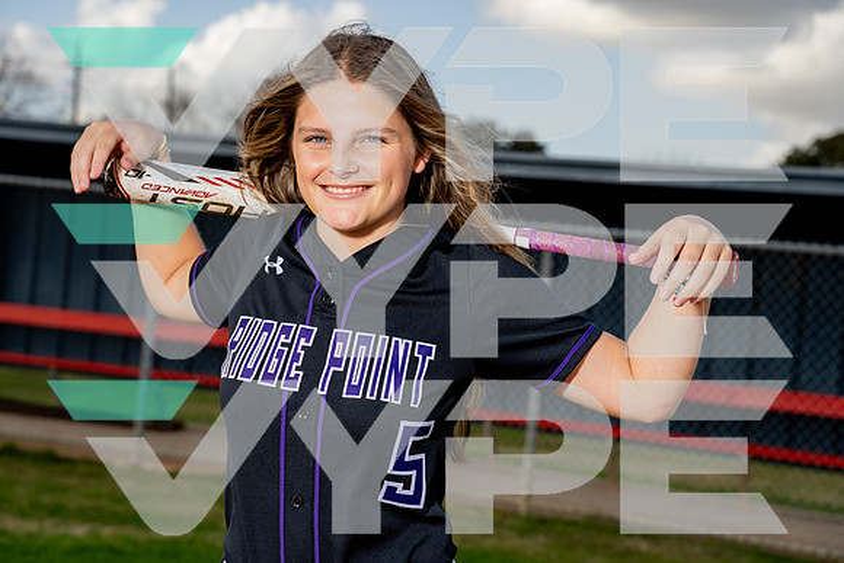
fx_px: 1641
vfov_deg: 19.5
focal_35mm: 70
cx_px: 422
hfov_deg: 28.8
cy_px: 282
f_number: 5.6
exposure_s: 1/250
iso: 100
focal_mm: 70
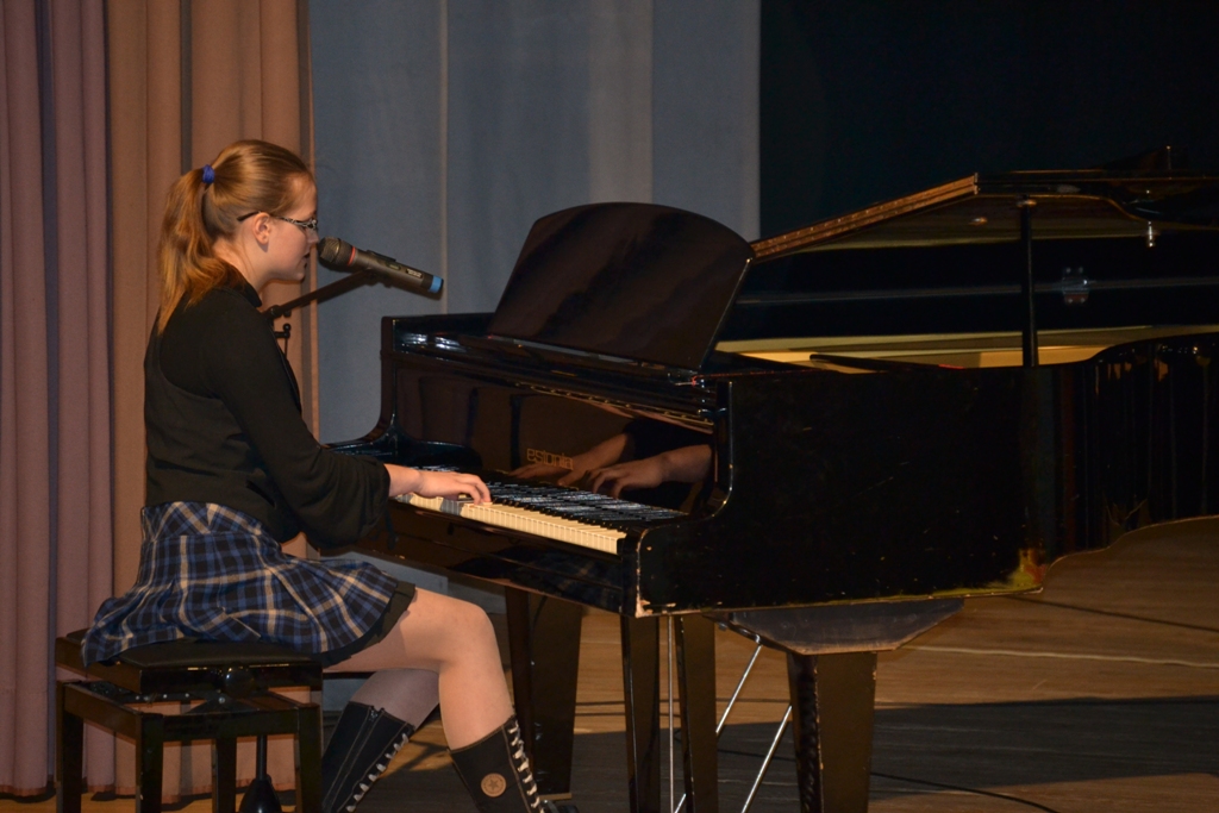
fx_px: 6857
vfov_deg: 6.8
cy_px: 406
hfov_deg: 10.2
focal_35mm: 202
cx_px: 610
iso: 800
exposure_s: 1/60
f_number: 5
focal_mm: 135
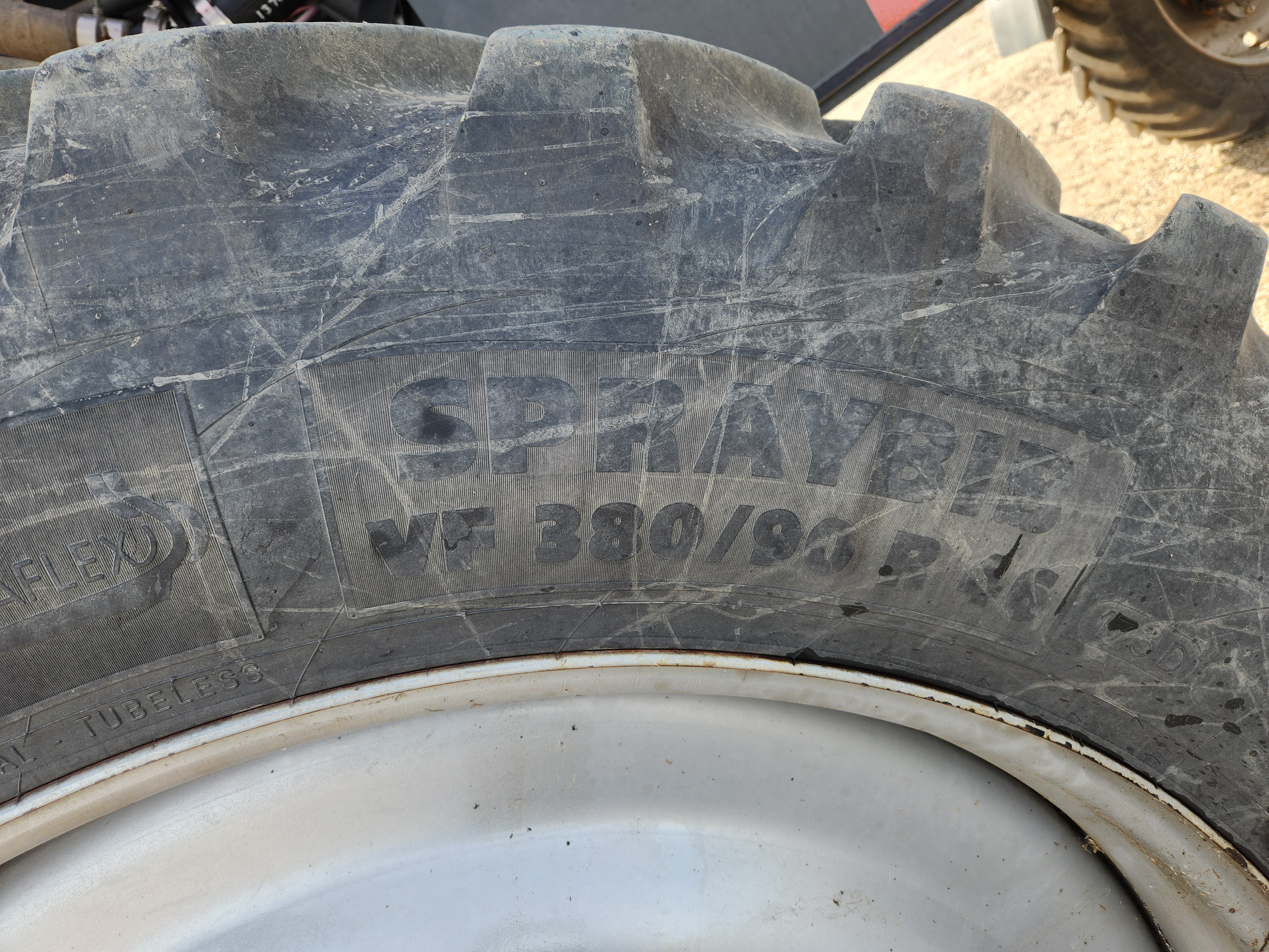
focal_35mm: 23
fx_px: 843
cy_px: 476
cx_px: 634
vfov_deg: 58.9
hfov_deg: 73.9
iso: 20
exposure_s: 1/180
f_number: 1.8
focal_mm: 5.4
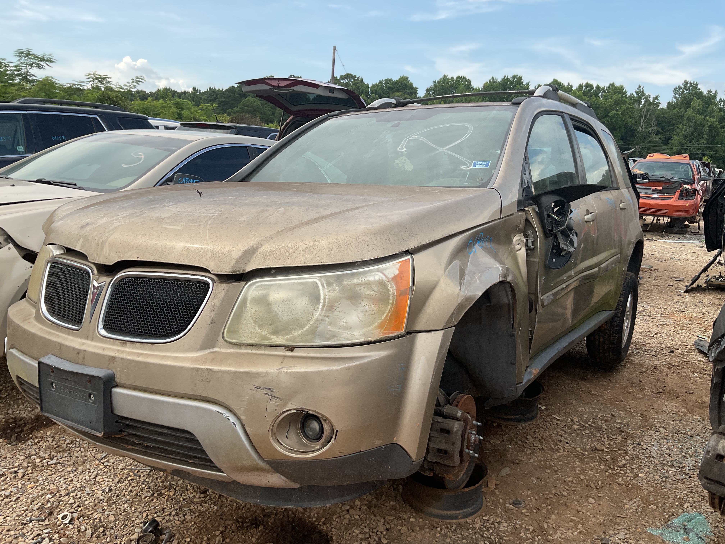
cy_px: 272
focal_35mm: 29
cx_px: 362
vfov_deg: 48.2
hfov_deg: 61.7
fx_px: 607
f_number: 1.8
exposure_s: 1/1098
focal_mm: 3
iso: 16
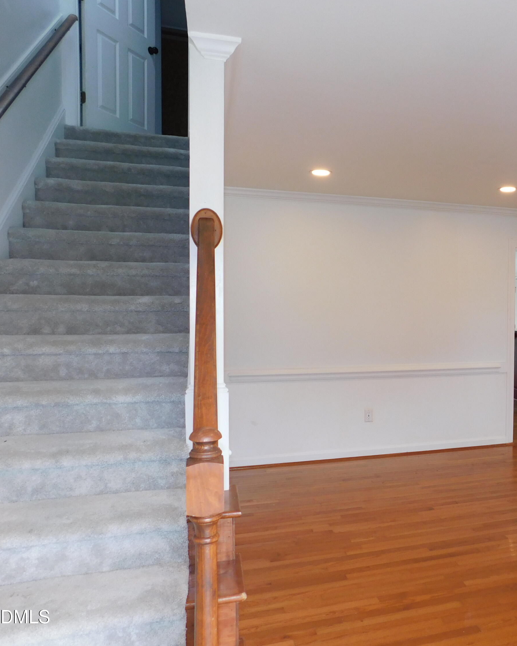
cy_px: 323
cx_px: 430
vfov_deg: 58.8
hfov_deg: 45.5
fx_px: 574
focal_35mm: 30
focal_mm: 4
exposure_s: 1/50
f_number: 3
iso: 125
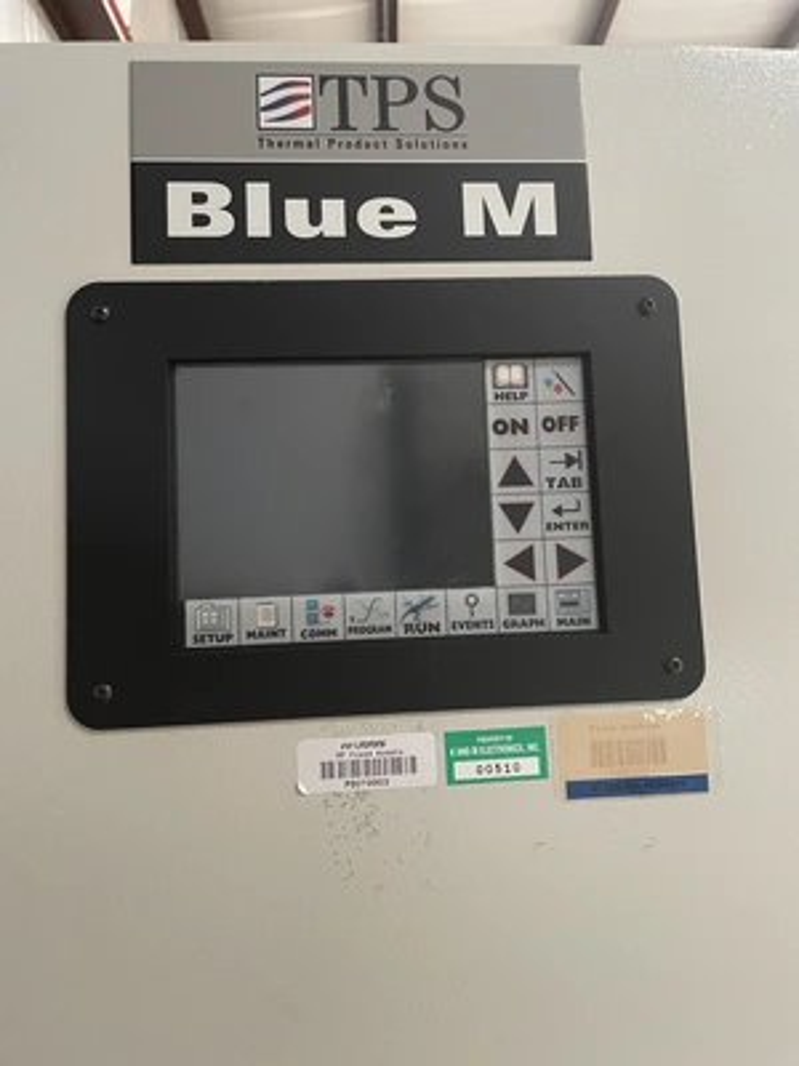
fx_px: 800
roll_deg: +1.8
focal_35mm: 26
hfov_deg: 53.1
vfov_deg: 67.3
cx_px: 400
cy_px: 533
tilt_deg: +5.8
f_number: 1.6
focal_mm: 4.2
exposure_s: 1/40
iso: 640
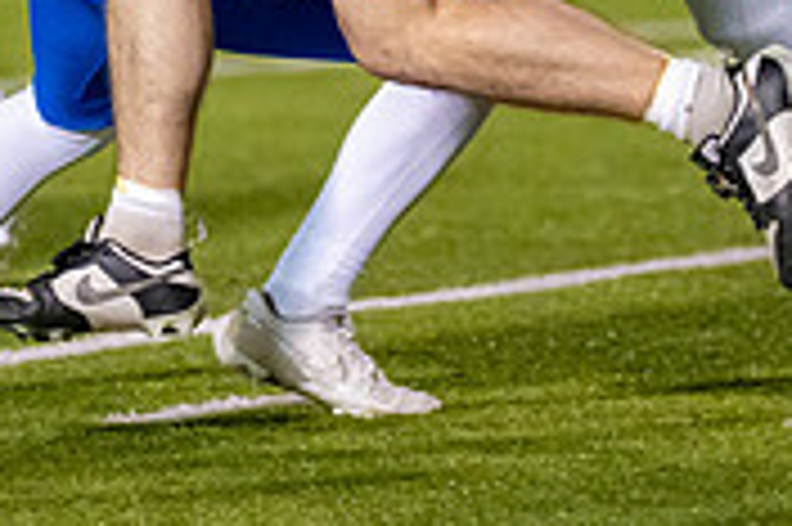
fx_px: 18792
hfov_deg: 2.4
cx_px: 342
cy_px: -224
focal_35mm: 855
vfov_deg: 1.6
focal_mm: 200
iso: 4000
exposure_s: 1/1000
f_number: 2.8
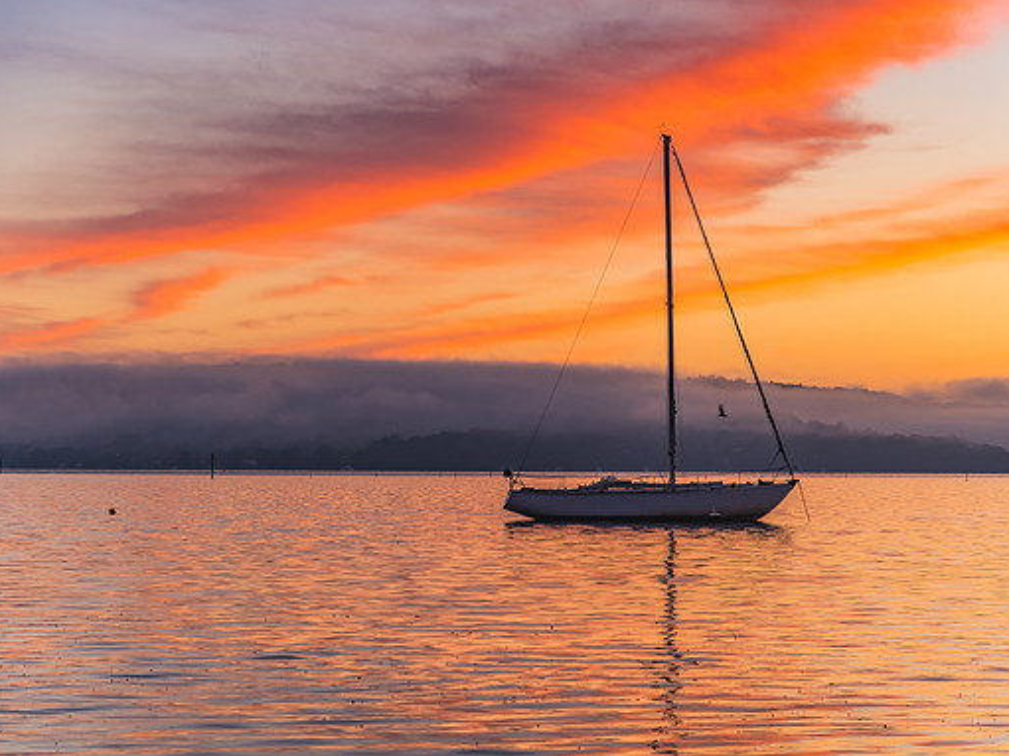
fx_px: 2885
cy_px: 378
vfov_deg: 14.9
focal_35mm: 99
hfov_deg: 19.8
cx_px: 531
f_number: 4.5
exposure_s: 1/60
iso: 200
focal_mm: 60
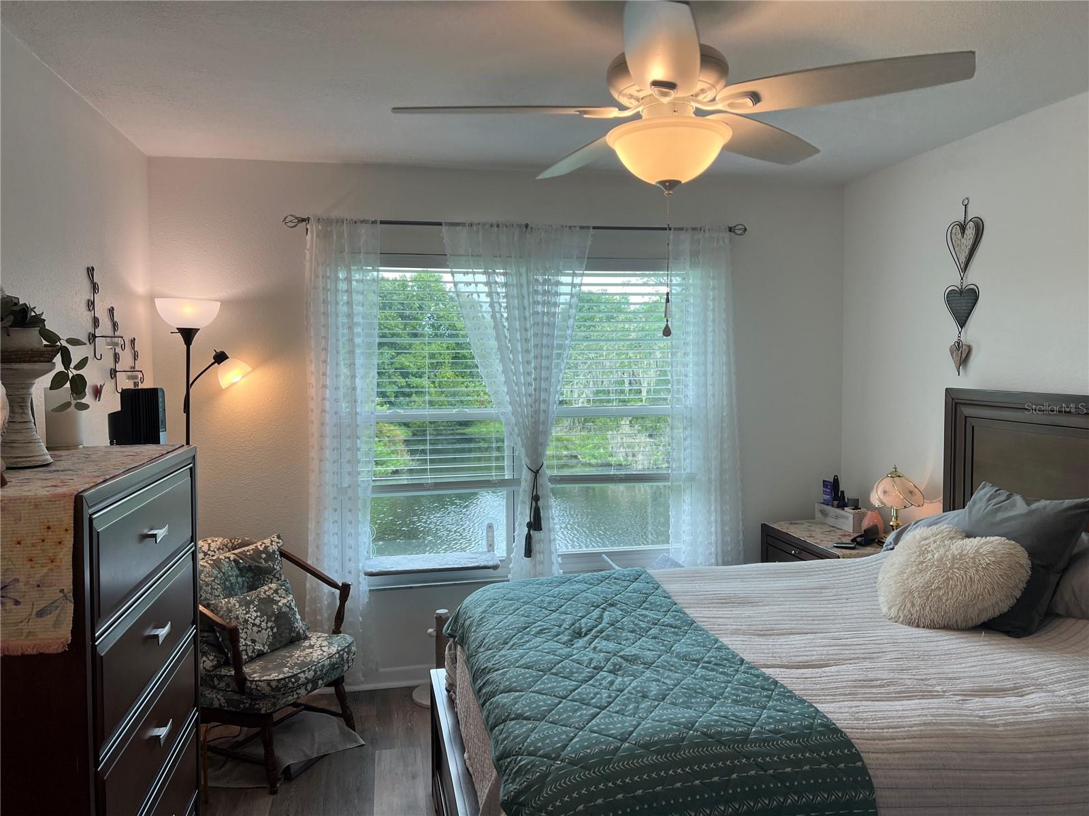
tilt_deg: -2.7
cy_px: 408
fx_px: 818
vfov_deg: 53.1
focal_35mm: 26
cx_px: 544
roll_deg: +0.8
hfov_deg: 67.3
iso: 40
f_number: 1.5
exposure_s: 1/175
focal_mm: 5.7
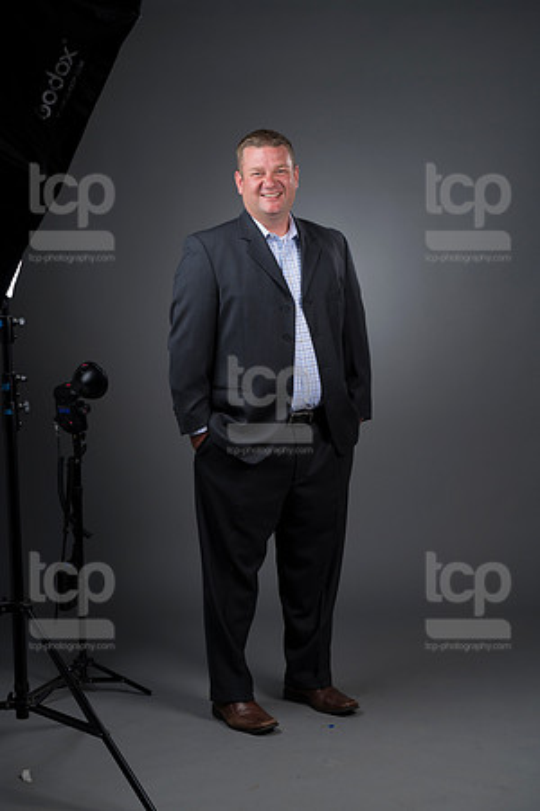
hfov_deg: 16.7
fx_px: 1845
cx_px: 270
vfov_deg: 24.8
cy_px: 406
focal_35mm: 82
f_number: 5.6
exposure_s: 1/250
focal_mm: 82
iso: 160
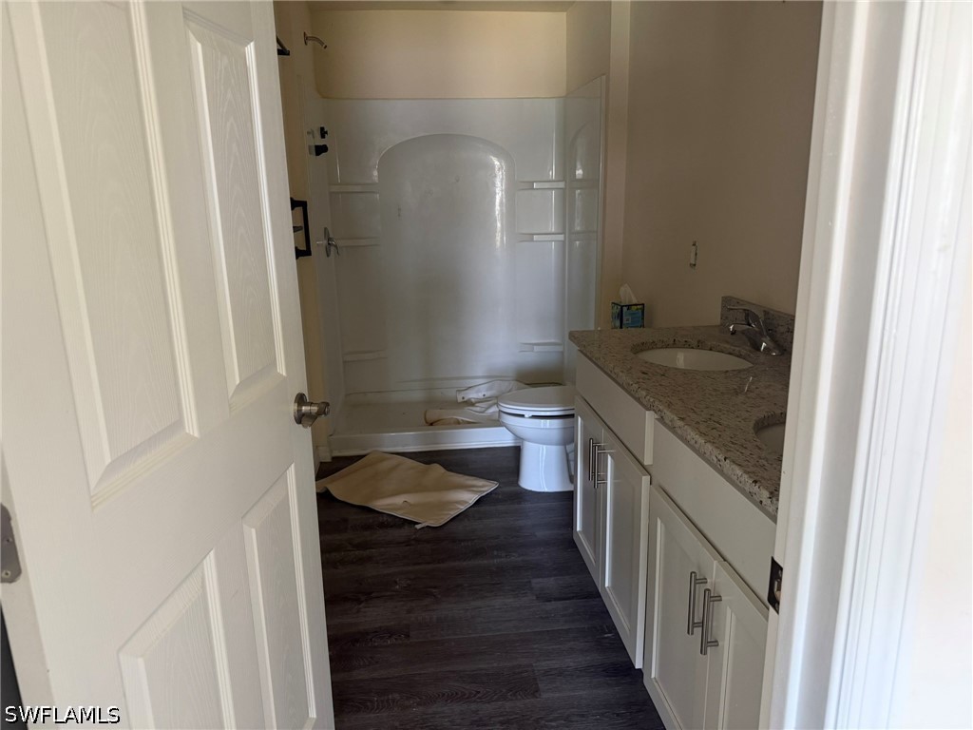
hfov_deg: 71.6
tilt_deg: -13.6
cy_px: 365
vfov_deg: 56.8
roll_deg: +1.2
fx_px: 675
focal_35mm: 24
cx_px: 486
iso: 320
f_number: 1.78
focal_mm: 6.76
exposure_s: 1/60
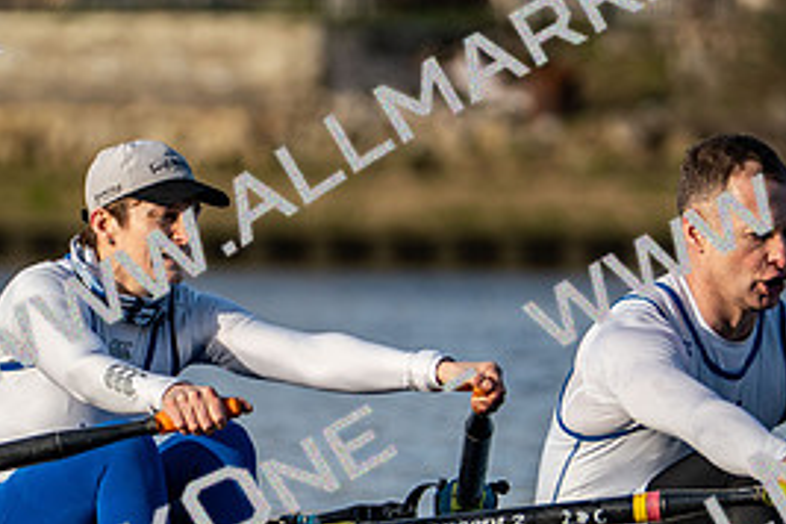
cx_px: 309
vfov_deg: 1.8
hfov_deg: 2.7
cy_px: 396
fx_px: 16745
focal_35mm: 767
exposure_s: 1/2000
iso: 500
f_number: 6.3
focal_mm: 353
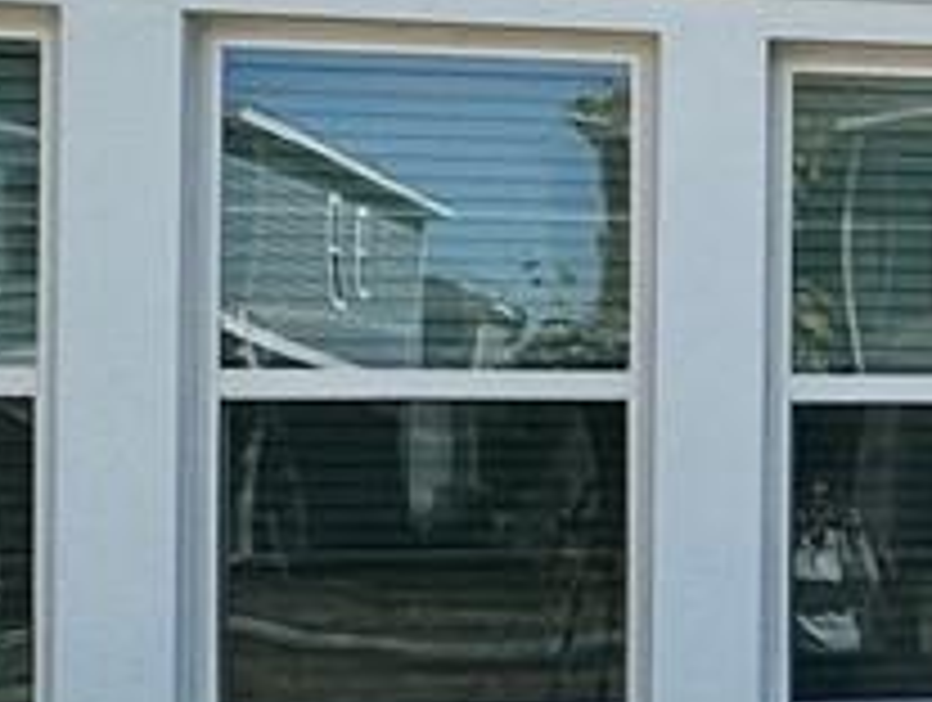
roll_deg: -0.2
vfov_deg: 13.7
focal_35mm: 108
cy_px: 436
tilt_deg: +1.4
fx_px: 2913
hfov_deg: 15.0
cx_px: 1837
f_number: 2.2
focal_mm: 2.22
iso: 40
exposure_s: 1/1171
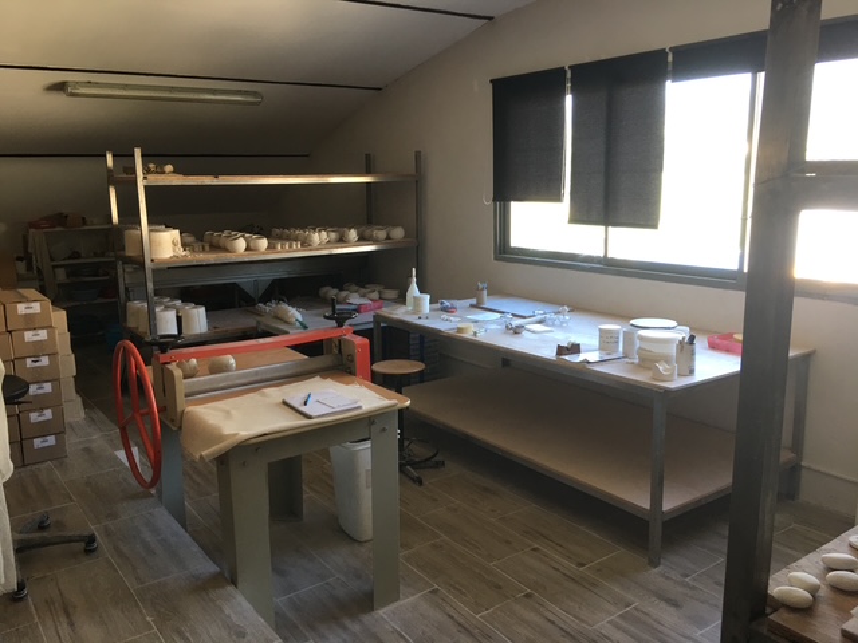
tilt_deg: -11.4
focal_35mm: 29
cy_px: 322
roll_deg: +0.6
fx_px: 719
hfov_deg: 61.7
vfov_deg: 48.2
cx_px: 429
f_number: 2.2
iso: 32
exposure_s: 1/17
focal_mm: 4.15
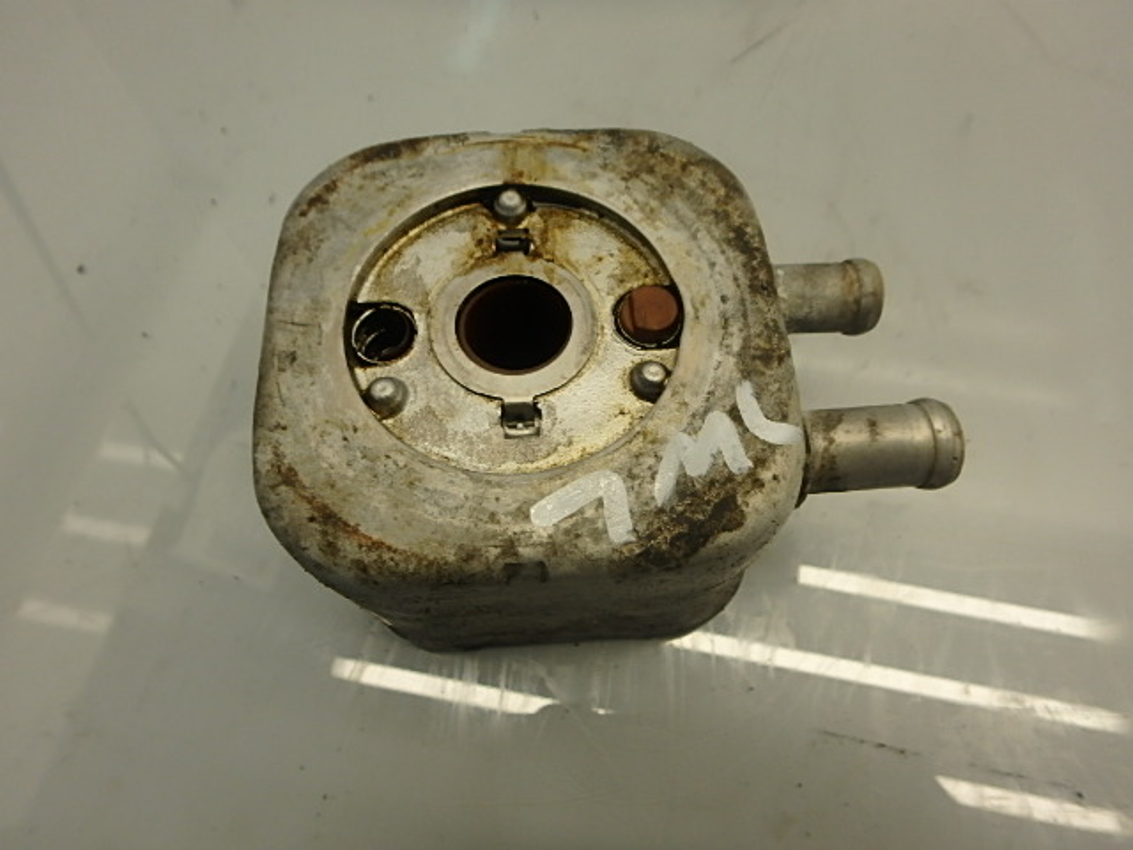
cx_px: 566
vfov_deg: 63.4
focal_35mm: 21
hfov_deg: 79.0
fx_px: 687
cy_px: 425
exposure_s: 1/100
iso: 125
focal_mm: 3.7
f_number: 3.5
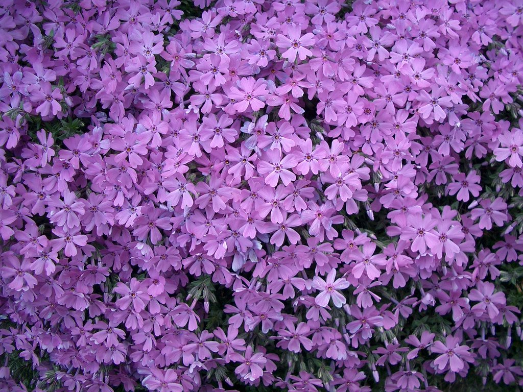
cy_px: 196
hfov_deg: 52.6
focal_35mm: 35
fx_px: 529
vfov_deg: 40.7
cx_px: 262
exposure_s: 1/60
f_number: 2.6
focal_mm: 5.8
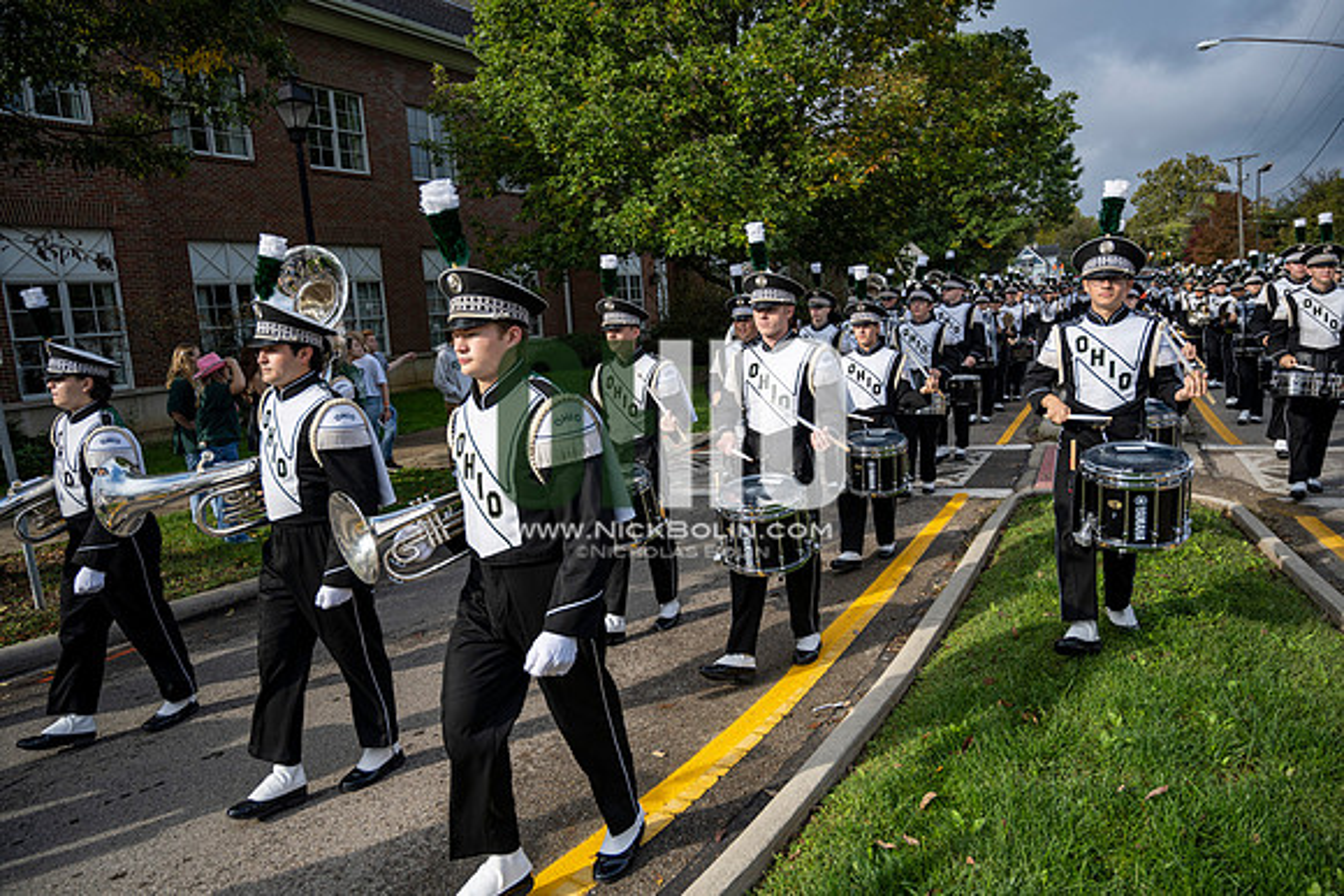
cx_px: 672
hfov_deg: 70.4
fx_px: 952
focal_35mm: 26
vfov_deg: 50.4
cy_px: 448
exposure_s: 1/1600
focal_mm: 25.5
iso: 125
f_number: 4
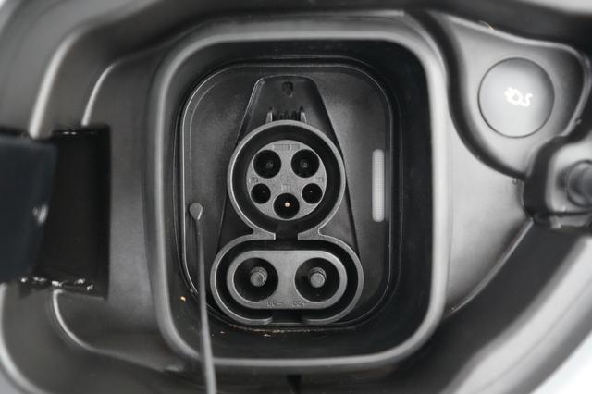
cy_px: 197
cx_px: 296
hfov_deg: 65.5
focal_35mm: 28
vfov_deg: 46.4
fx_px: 460
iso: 12800
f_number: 2.8
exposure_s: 1/40
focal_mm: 28
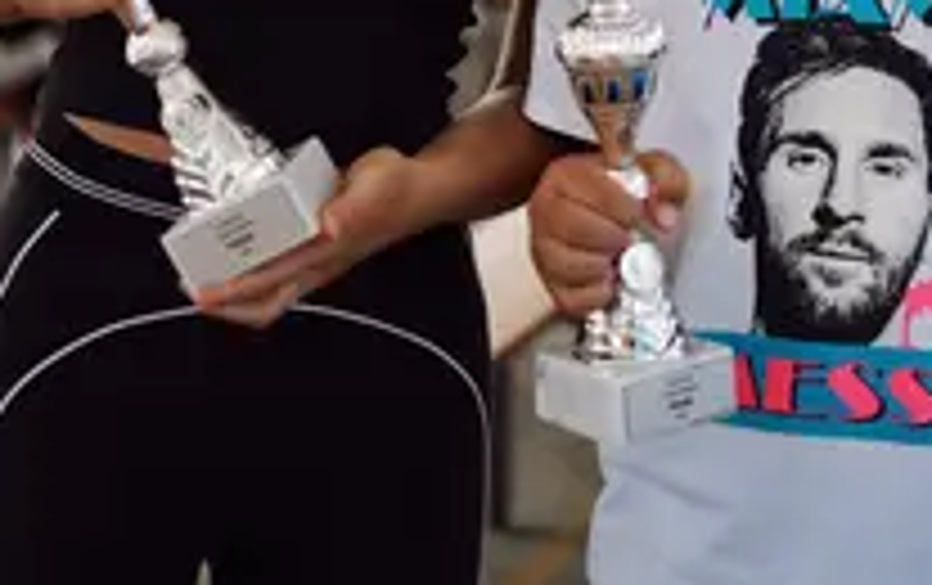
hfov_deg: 17.6
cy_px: -324
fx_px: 3001
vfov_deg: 10.7
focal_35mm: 118
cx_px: 549
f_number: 1.8
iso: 100
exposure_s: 1/800
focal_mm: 50
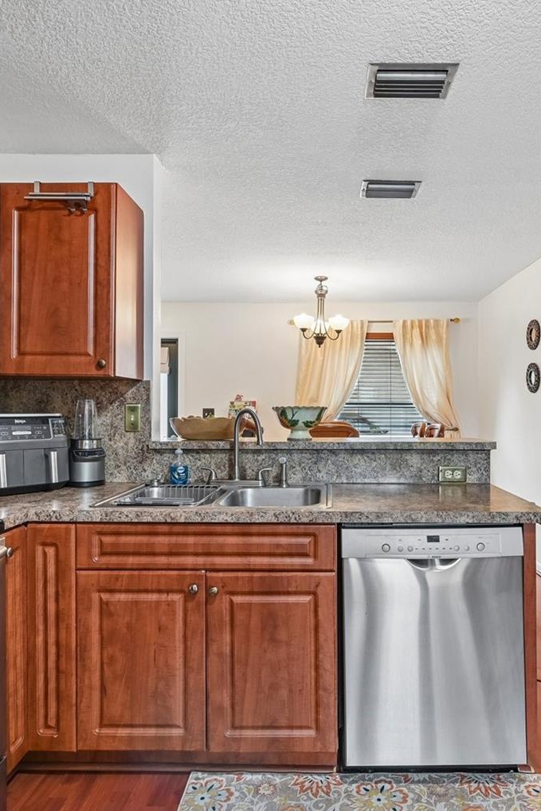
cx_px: 326
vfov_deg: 78.6
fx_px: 496
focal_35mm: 22
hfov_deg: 56.8
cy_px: 417
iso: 140
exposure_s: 1/13
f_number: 7.1
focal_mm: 14
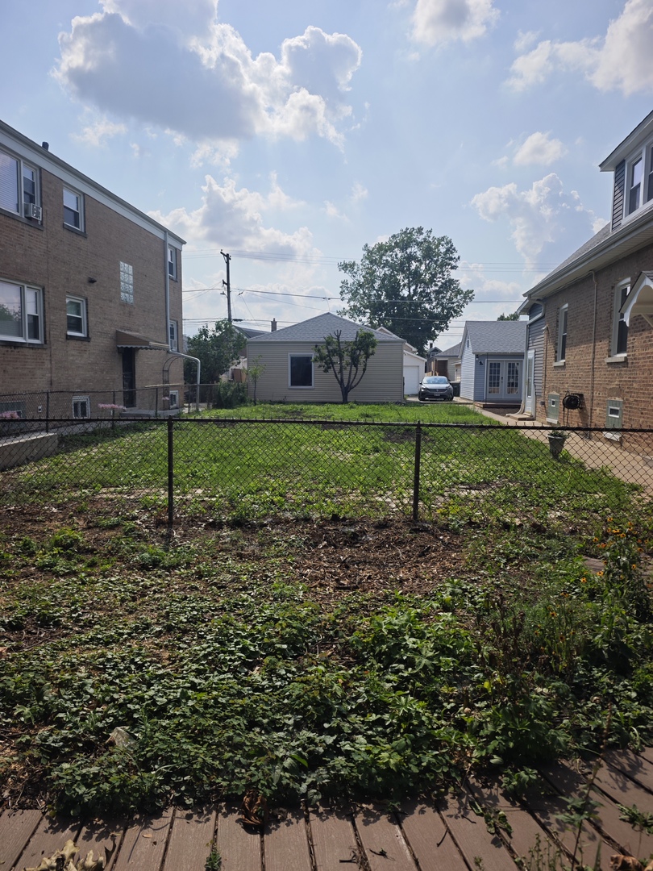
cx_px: 326
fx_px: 578
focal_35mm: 23
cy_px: 436
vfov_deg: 73.9
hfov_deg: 58.9
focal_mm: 6.55
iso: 50
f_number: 1.6
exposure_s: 1/6049
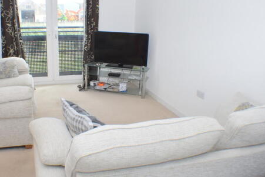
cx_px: 89
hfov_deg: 42.4
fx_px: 337
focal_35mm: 46
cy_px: 80
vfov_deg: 29.4
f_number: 6.3
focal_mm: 21
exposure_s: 1/160
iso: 400
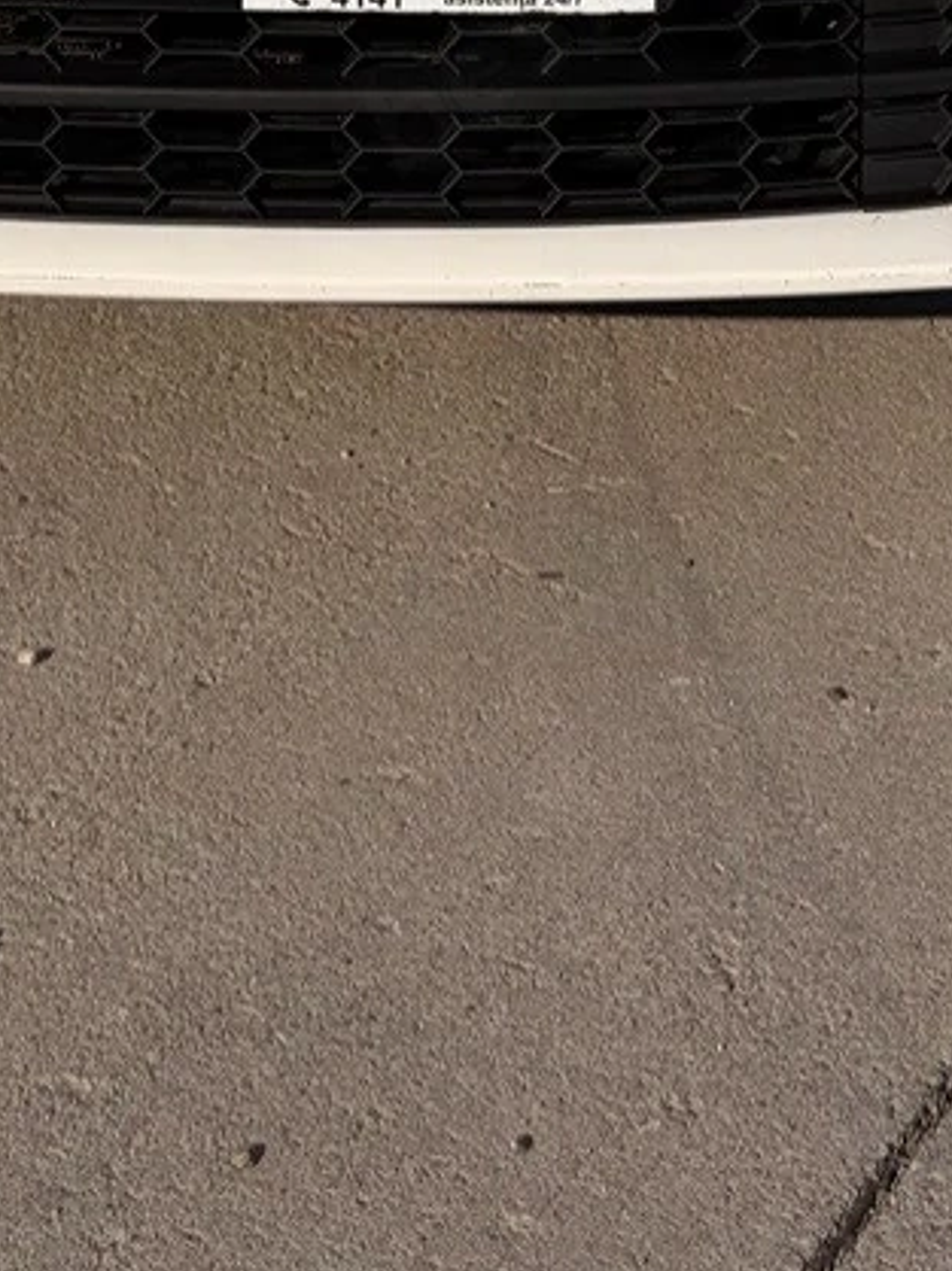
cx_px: 198
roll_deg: -0.8
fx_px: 3047
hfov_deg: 17.6
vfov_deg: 19.8
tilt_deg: -6.2
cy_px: -733
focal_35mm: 83
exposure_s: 1/5814
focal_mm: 5.96
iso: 50
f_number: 1.6
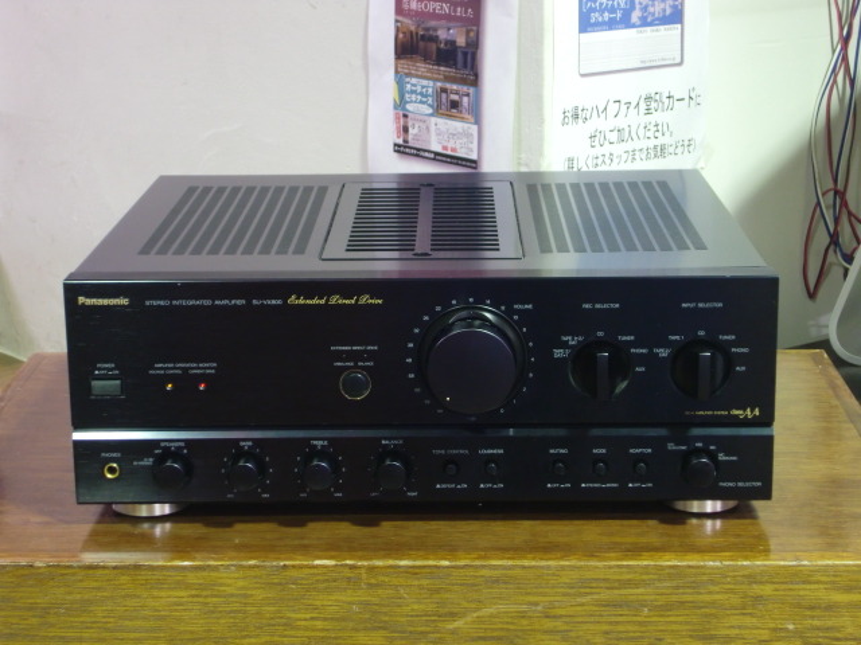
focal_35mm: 79
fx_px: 1965
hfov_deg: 24.7
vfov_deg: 18.7
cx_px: 430
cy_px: 322
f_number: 4.6
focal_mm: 13.9
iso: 200
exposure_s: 1/4
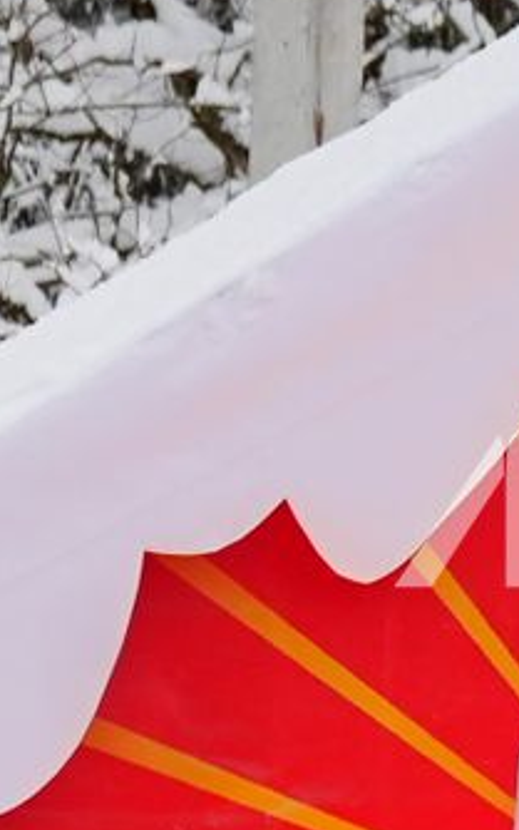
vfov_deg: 5.5
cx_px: -2737
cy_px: 1533
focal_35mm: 376
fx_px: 8502
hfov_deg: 3.1
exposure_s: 1/400
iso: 640
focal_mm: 38
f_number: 6.3
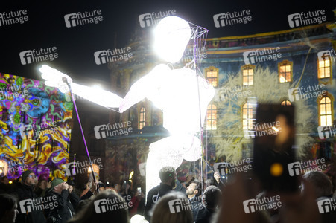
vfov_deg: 29.8
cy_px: 112
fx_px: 420
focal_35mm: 45
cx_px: 168
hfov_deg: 43.6
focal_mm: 30
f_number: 1.8
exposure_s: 1/20
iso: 640
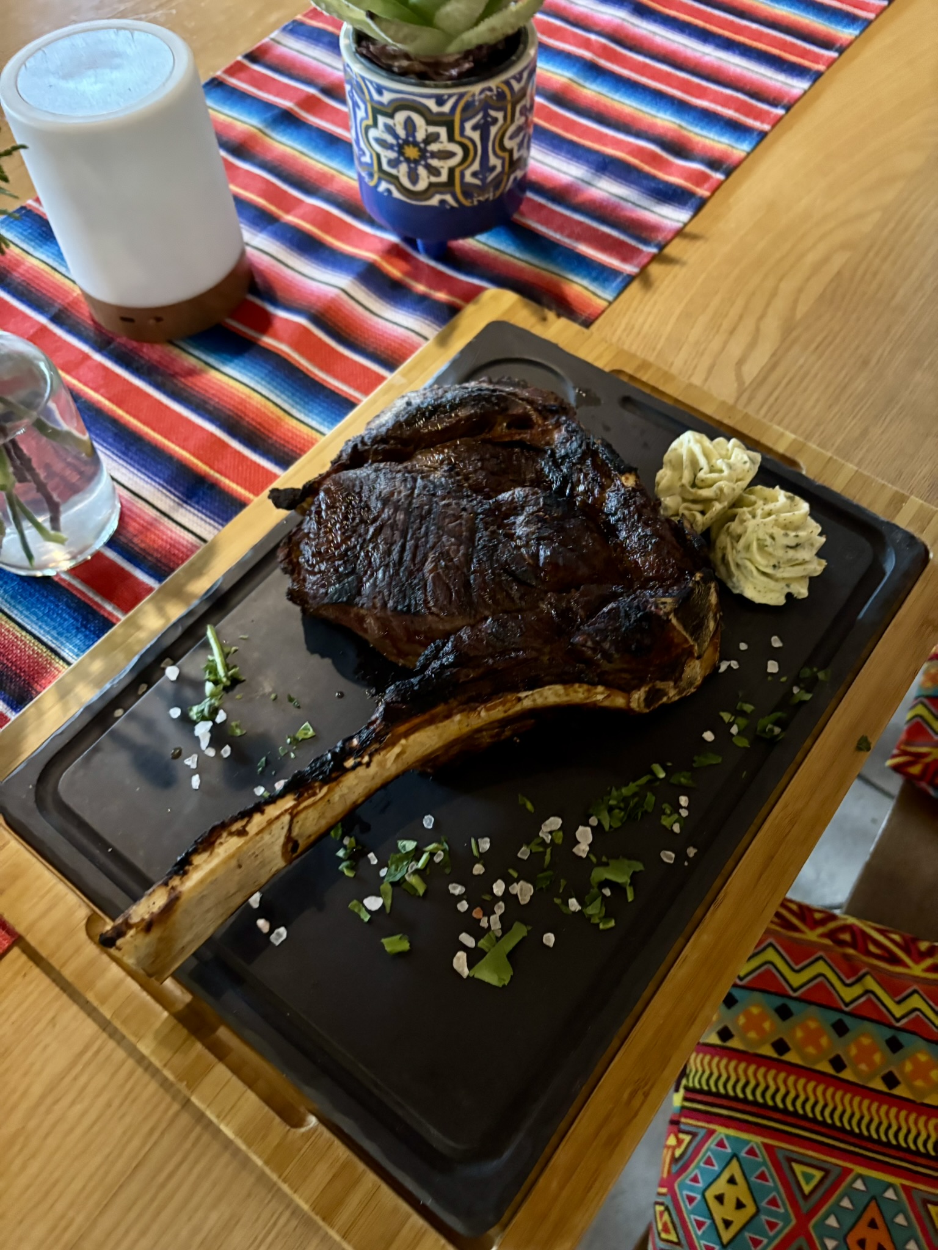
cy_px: 625
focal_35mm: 26
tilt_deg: -58.3
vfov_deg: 67.3
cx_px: 469
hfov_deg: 53.1
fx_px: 939
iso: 640
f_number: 1.6
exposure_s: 1/25
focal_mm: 5.96
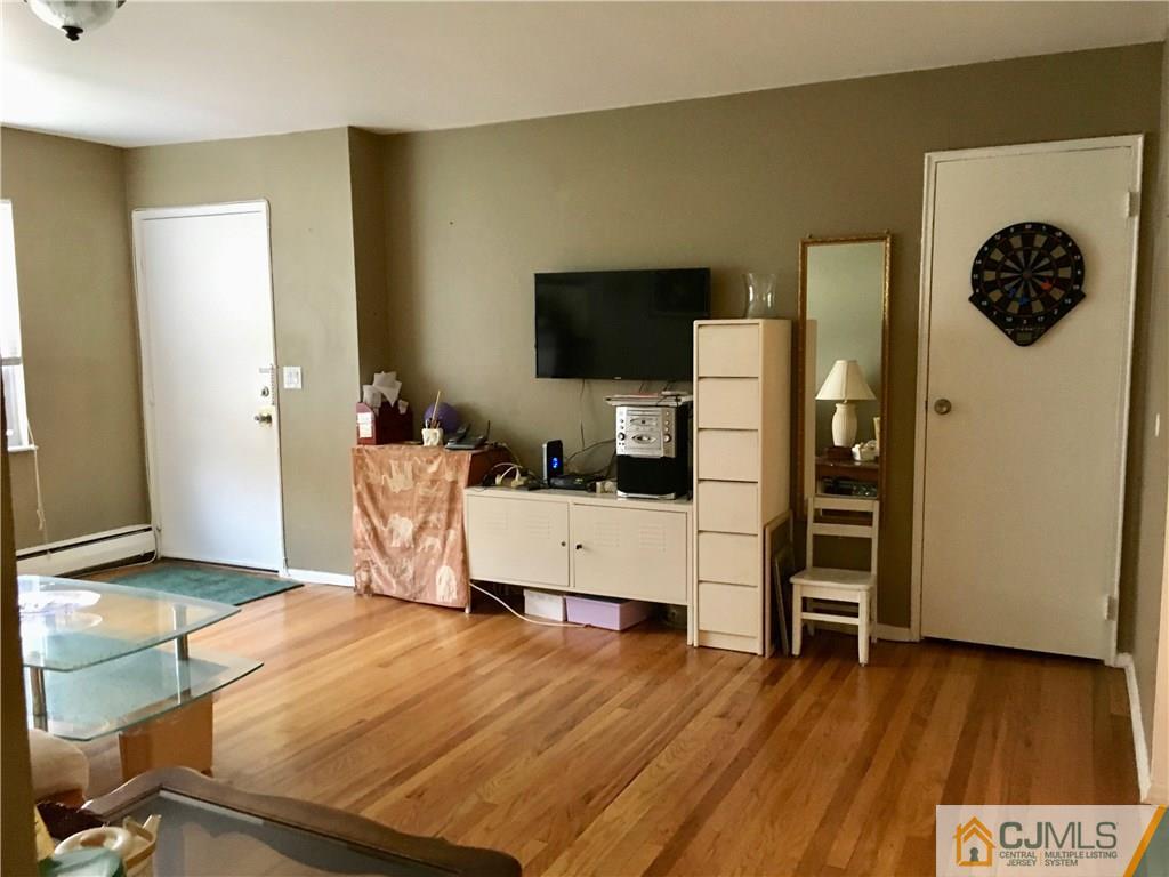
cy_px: 438
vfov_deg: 48.2
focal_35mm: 29
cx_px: 584
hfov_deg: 61.7
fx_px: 979
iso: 200
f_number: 2.2
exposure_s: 1/17
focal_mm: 4.15
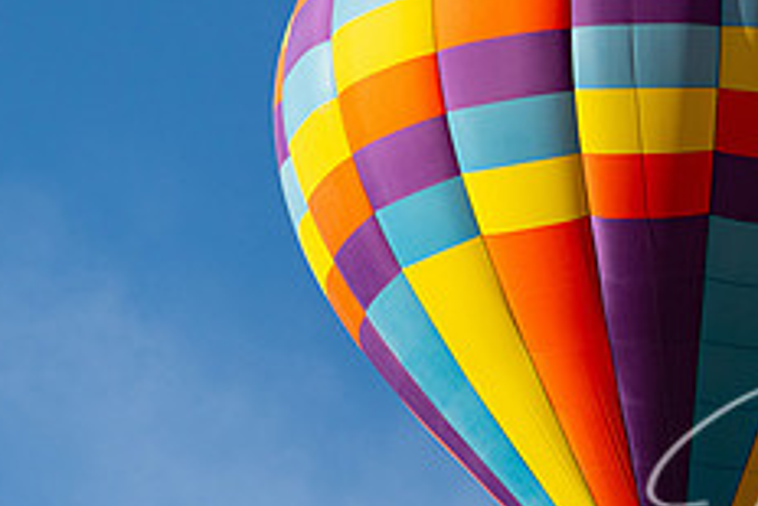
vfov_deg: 2.1
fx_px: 13968
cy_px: 266
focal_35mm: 663
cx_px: 689
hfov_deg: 3.1
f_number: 5.6
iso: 400
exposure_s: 1/2500
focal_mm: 250
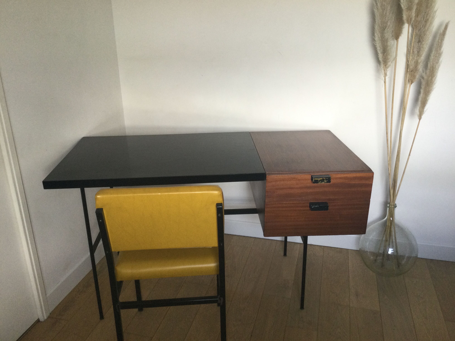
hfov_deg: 58.4
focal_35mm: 31
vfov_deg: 45.4
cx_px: 228
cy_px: 170
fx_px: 407
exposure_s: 1/33
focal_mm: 3.3
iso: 64
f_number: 2.4
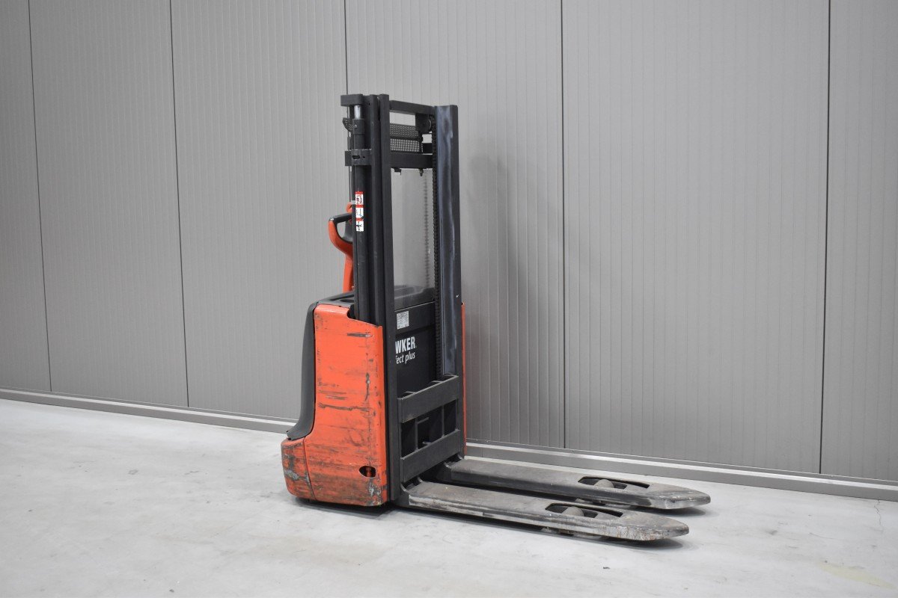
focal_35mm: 38
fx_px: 935
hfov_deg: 51.3
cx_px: 449
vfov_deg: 35.5
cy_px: 299
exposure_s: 1/60
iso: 1600
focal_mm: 25
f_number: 4
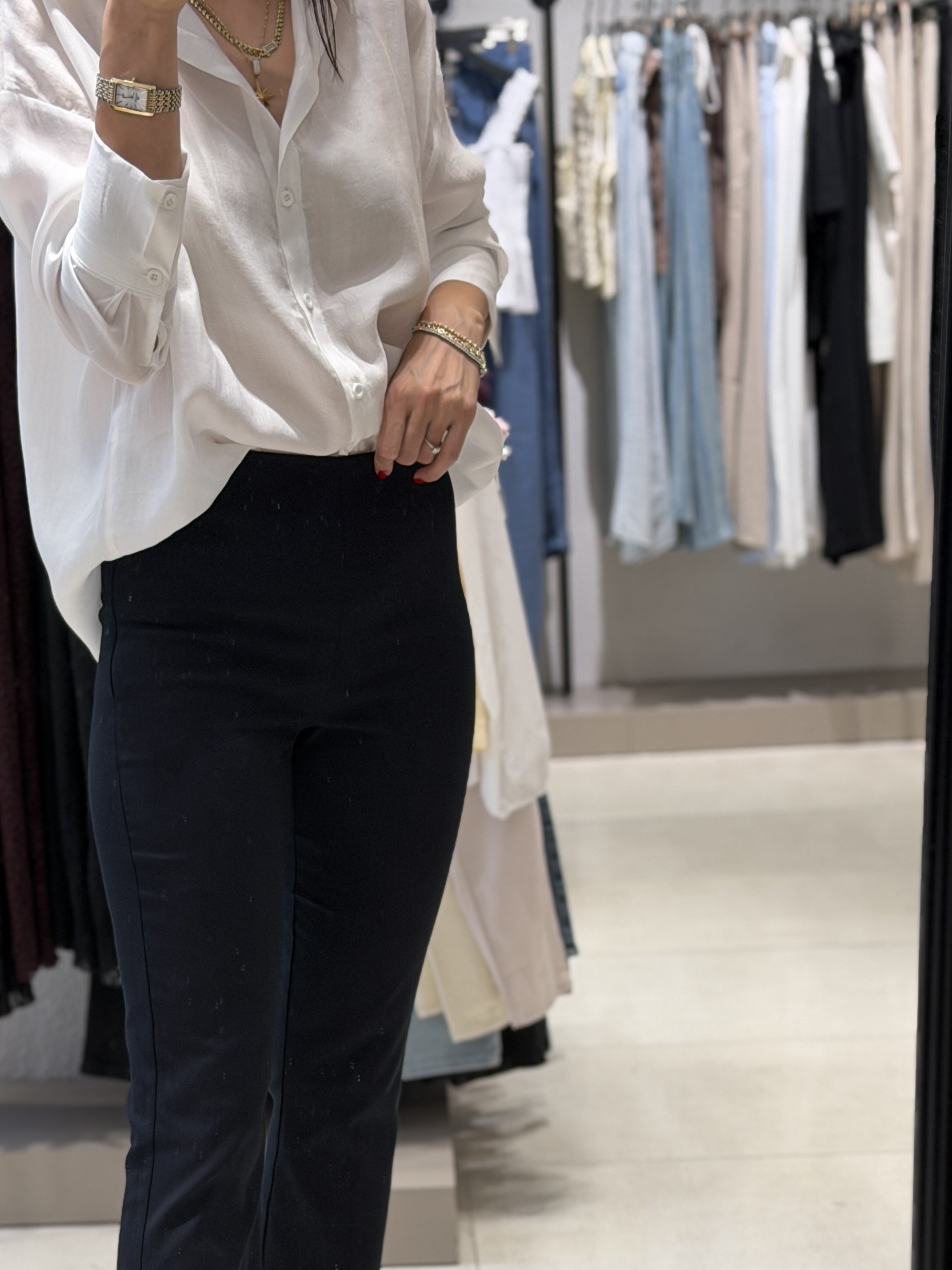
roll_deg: +3.0
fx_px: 2934
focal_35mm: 80
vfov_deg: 24.1
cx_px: 244
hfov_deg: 18.3
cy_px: 995
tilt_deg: -30.7
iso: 50
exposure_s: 1/100
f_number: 1.78
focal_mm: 6.76
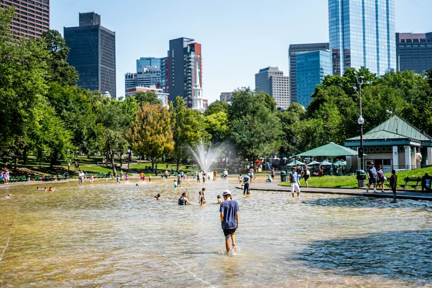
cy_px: 144
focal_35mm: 50
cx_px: 216
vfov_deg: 27.0
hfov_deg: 39.6
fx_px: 600
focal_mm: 50
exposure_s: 1/8000
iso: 200
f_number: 1.8
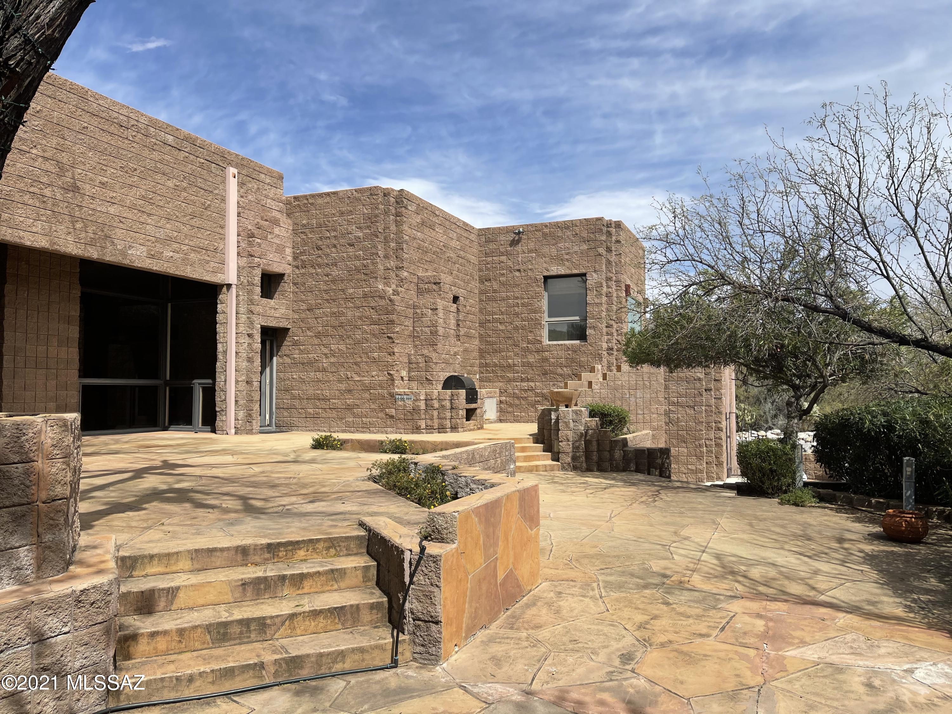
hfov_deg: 67.3
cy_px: 357
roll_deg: +0.7
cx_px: 476
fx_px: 715
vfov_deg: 53.1
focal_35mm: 26
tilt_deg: +4.0
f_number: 1.6
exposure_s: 1/4202
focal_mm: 5.1
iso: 32
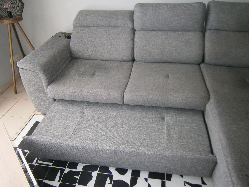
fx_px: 187
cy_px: 94
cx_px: 124
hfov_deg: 67.3
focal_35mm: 26
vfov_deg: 53.1
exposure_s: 1/30
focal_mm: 4.7
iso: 125
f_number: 2.8
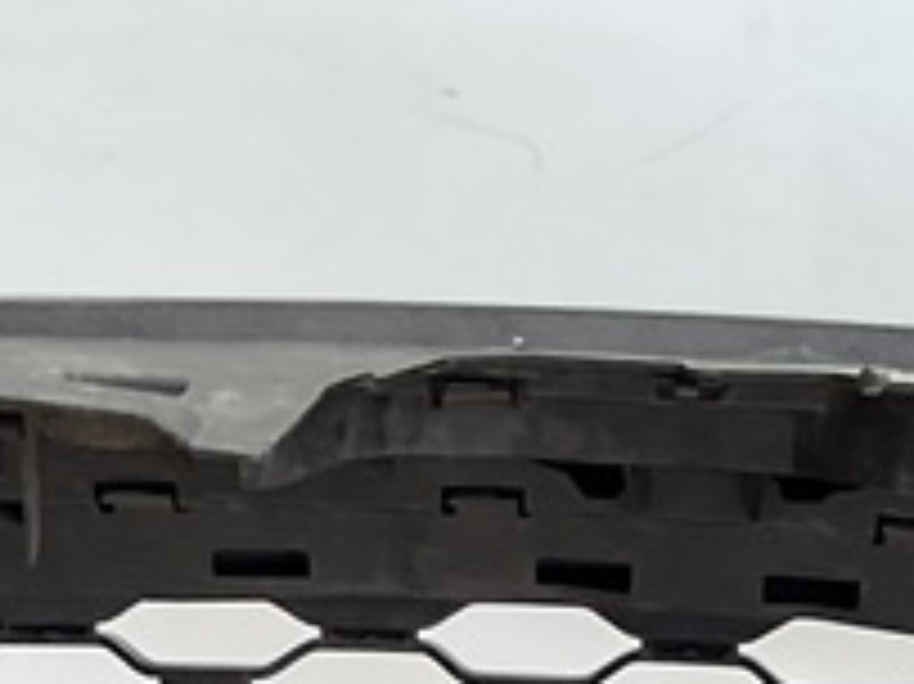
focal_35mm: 144
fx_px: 3800
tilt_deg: -29.9
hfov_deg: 13.7
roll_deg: -4.6
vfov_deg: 9.3
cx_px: 594
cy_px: 1606
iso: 16
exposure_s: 1/101
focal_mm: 3
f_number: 1.8
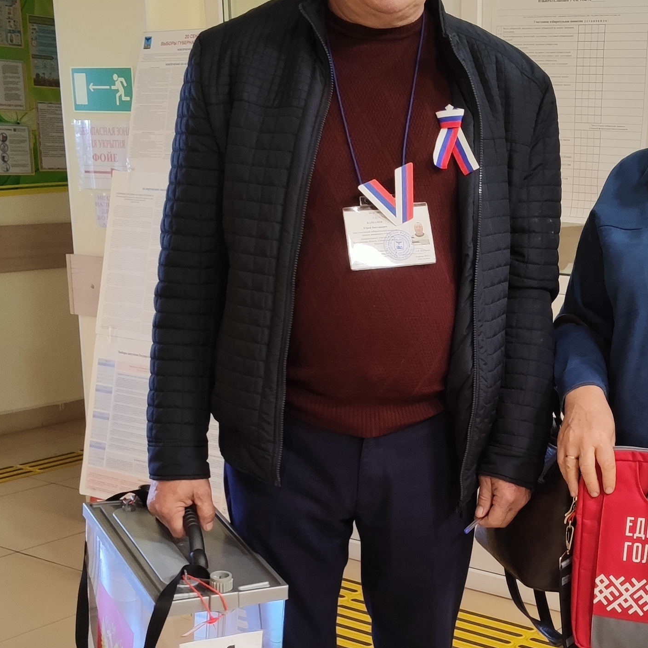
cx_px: 511
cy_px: 473
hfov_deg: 28.5
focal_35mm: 59
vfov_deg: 28.7
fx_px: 1250
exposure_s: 1/50
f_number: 1.8
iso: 224
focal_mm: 5.4
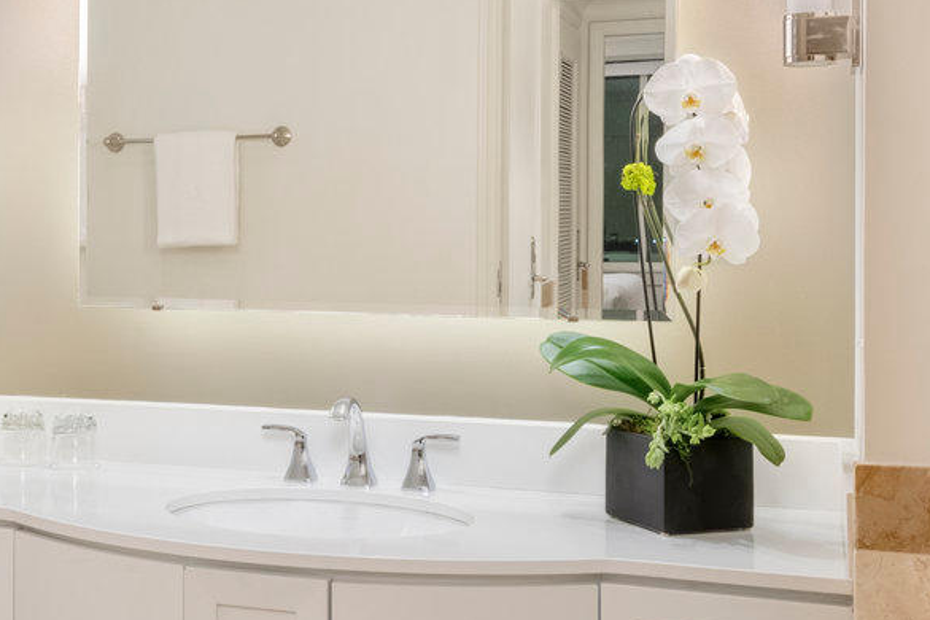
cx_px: 146
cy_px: 265
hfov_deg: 34.2
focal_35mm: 56
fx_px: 1447
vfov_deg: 24.2
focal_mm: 16
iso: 400
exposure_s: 1/4
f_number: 16
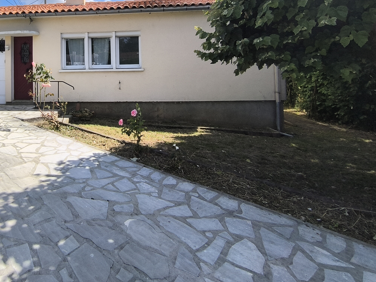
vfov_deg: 50.0
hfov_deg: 64.6
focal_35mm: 26
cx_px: 111
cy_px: 58
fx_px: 282
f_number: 2.2
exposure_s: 1/2584
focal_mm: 1.65
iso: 50
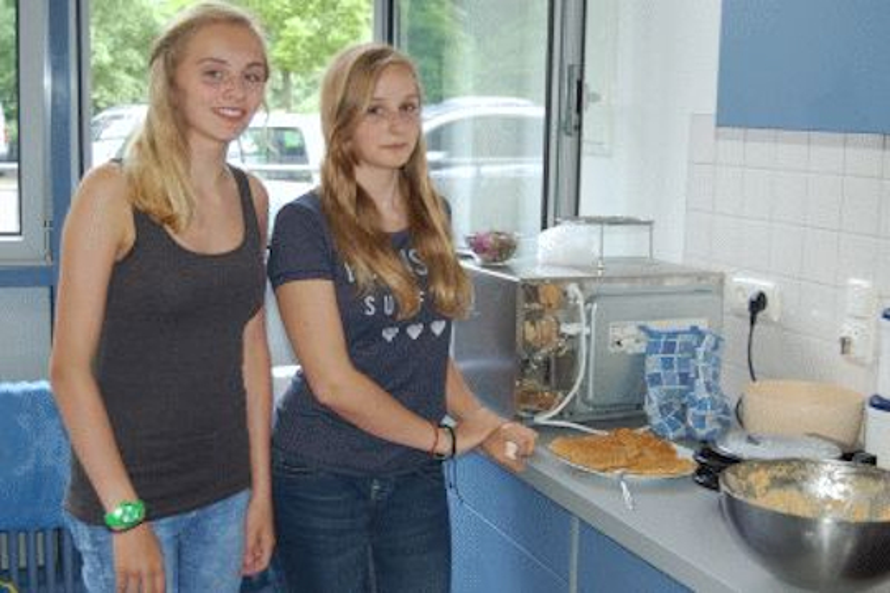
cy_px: 296
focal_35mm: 51
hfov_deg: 38.9
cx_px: 445
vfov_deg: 26.5
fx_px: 1261
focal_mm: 34
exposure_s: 1/60
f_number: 4.5
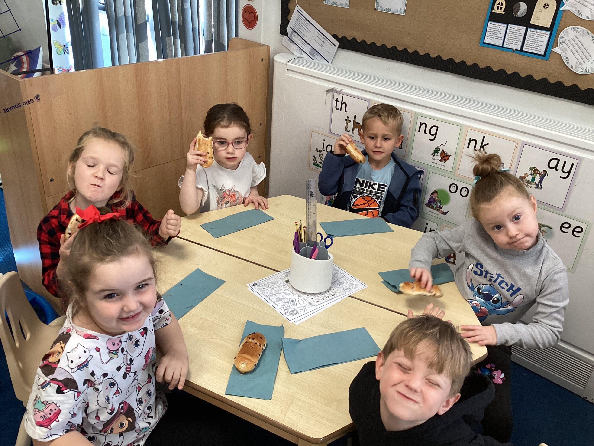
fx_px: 532
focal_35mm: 31
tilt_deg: -29.2
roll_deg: -4.9
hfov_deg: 58.4
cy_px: 223
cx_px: 297
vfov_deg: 45.4
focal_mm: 3.3
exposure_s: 1/50
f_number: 2.4
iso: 100
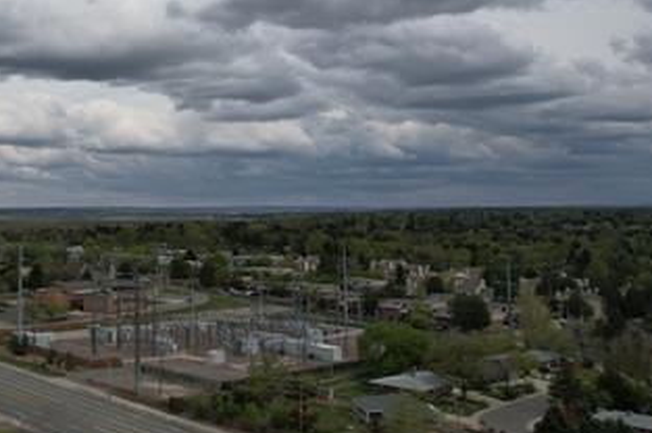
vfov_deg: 29.3
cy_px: 106
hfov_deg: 40.0
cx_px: 50
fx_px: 814
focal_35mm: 45
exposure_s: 1/3000
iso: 100
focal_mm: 8.38
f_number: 2.8
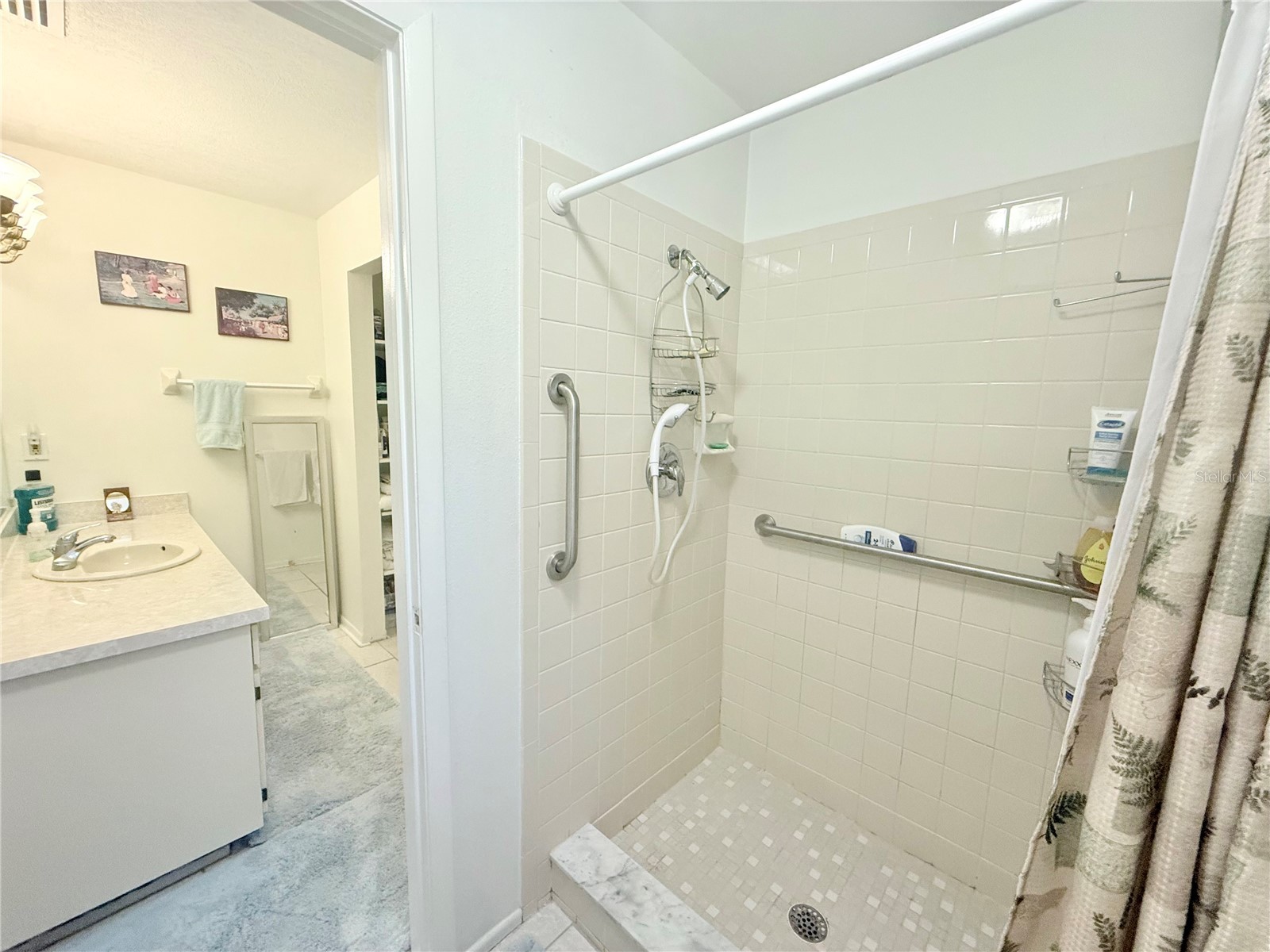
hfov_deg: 102.1
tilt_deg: -7.9
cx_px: 635
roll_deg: -2.0
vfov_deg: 85.7
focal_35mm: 14
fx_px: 514
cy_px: 476
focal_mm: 2.22
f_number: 2.2
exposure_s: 1/120
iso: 250
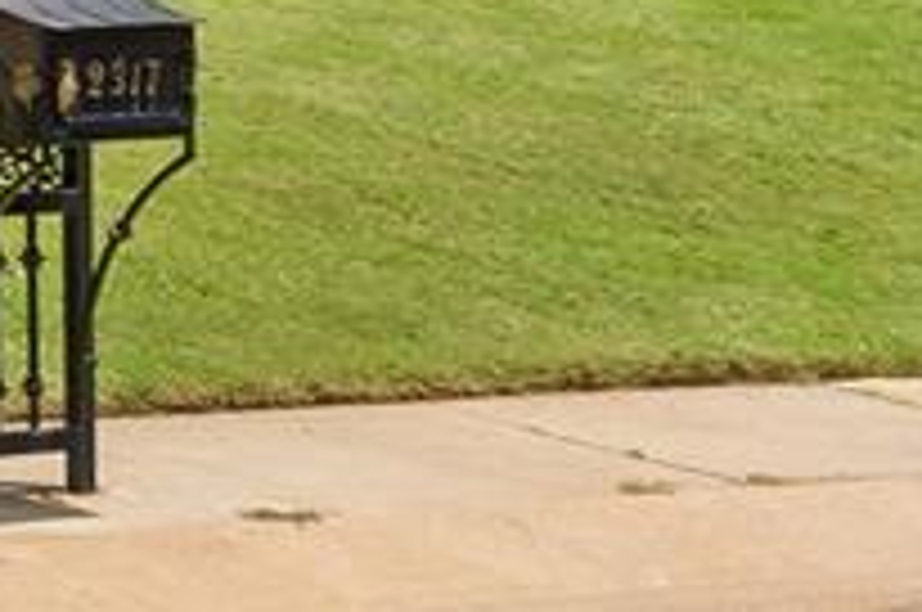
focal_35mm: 165
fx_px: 4219
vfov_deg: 8.0
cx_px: -1271
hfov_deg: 10.7
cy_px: -508
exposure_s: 1/1250
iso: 200
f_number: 8
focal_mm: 33
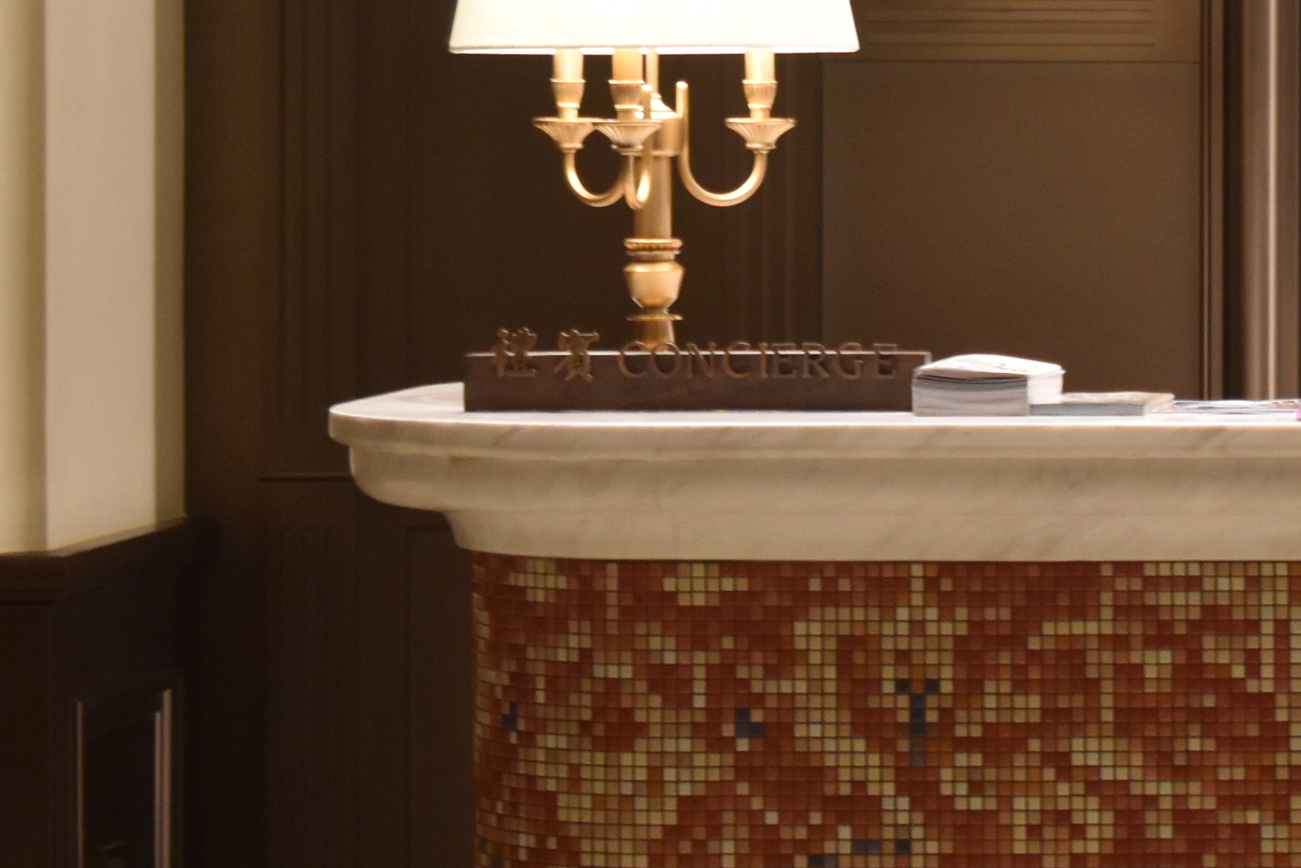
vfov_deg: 6.7
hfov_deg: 9.7
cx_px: 2031
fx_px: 7409
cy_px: 173
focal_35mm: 205
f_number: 3.5
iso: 800
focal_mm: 40
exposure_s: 1/60
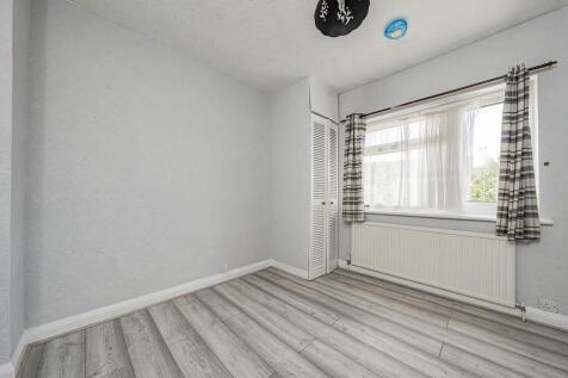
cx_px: 284
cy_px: 189
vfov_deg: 90.0
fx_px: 189
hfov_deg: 112.6
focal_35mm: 12
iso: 320
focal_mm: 12
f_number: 9
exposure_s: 1/40
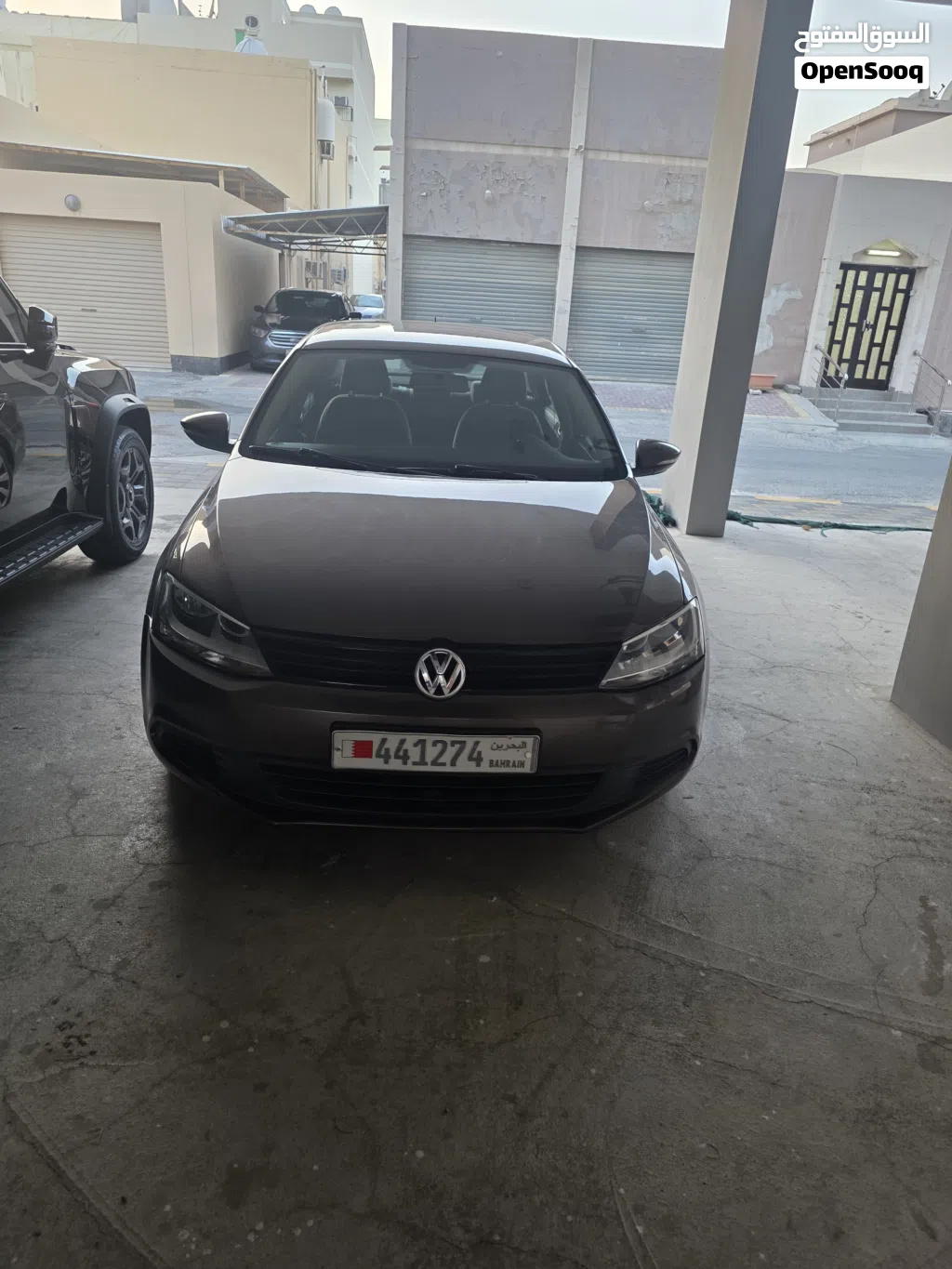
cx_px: 476
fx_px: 843
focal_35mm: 23
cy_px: 634
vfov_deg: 73.9
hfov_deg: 58.9
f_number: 1.7
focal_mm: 6.3
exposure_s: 1/100
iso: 160
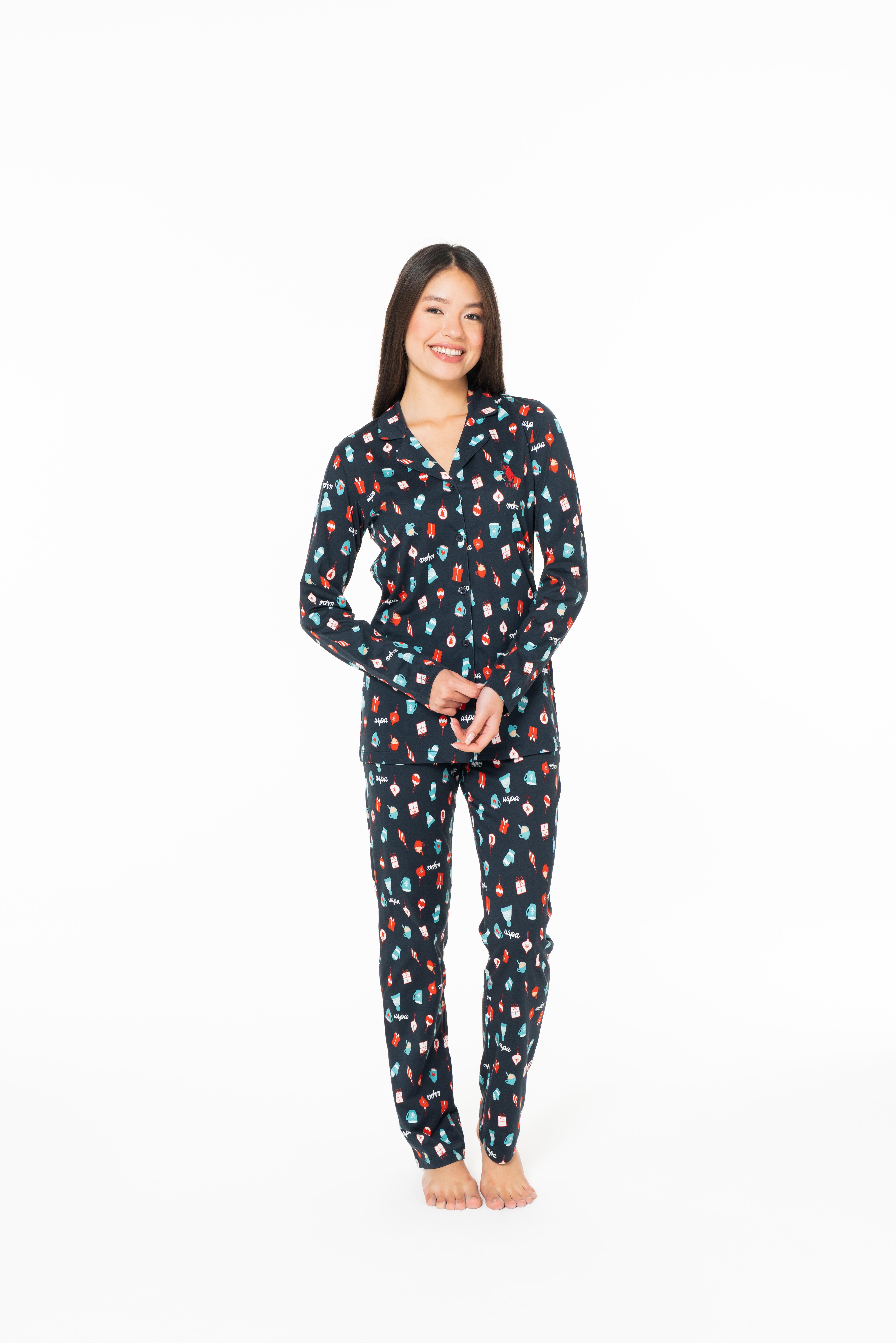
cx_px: 448
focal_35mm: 41
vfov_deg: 47.4
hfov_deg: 32.6
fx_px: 1531
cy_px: 672
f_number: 8
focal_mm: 41
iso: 200
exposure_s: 1/160
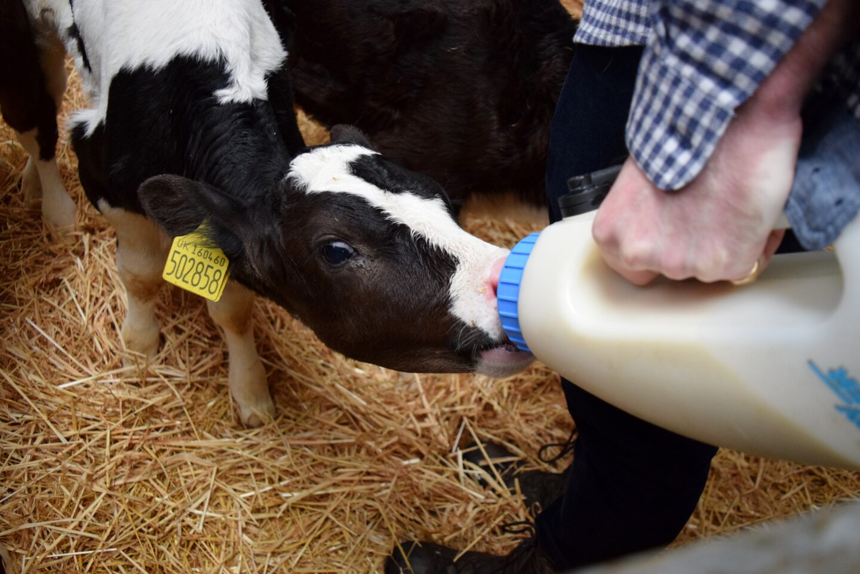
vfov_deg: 43.6
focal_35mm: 30
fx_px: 717
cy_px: 287
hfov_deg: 61.9
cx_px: 430
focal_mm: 20
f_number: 3.8
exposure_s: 1/500
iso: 1800
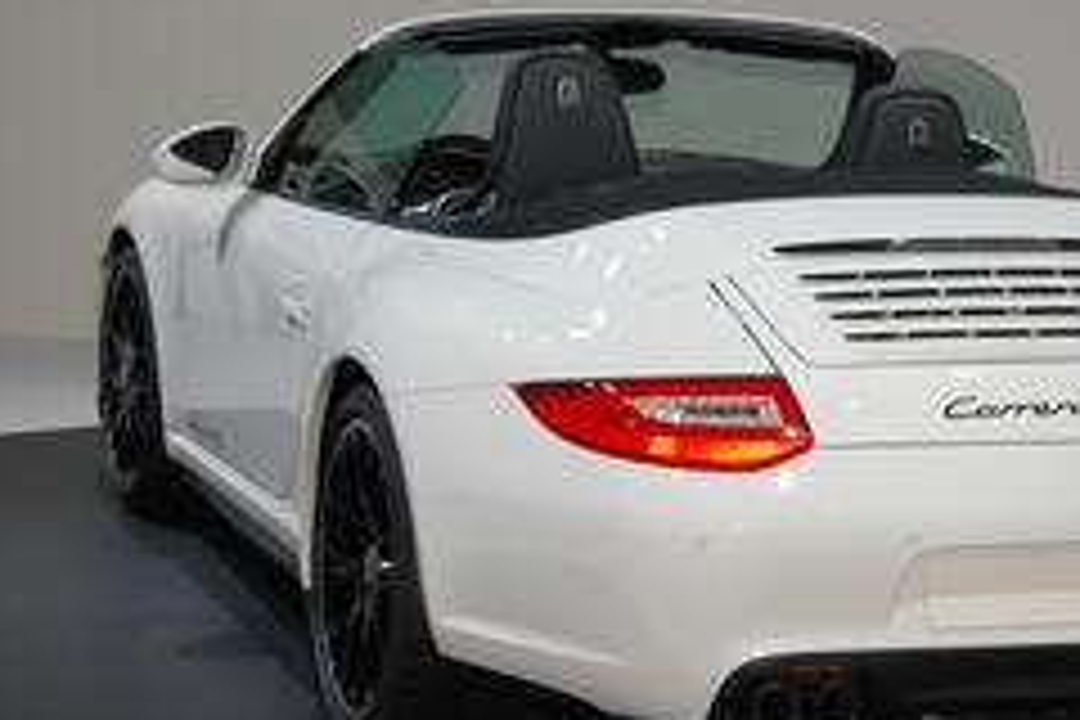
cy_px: 328
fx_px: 3600
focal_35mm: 120
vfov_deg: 11.4
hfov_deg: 17.0
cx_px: 742
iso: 200
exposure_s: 1/160
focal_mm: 48
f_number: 6.3
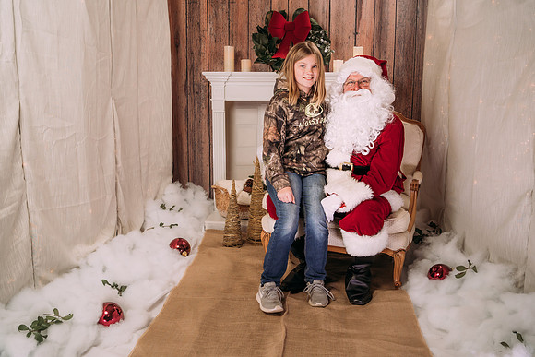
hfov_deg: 52.8
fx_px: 538
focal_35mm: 36
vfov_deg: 36.7
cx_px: 268
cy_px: 178
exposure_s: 1/80
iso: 200
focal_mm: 35
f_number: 5.6
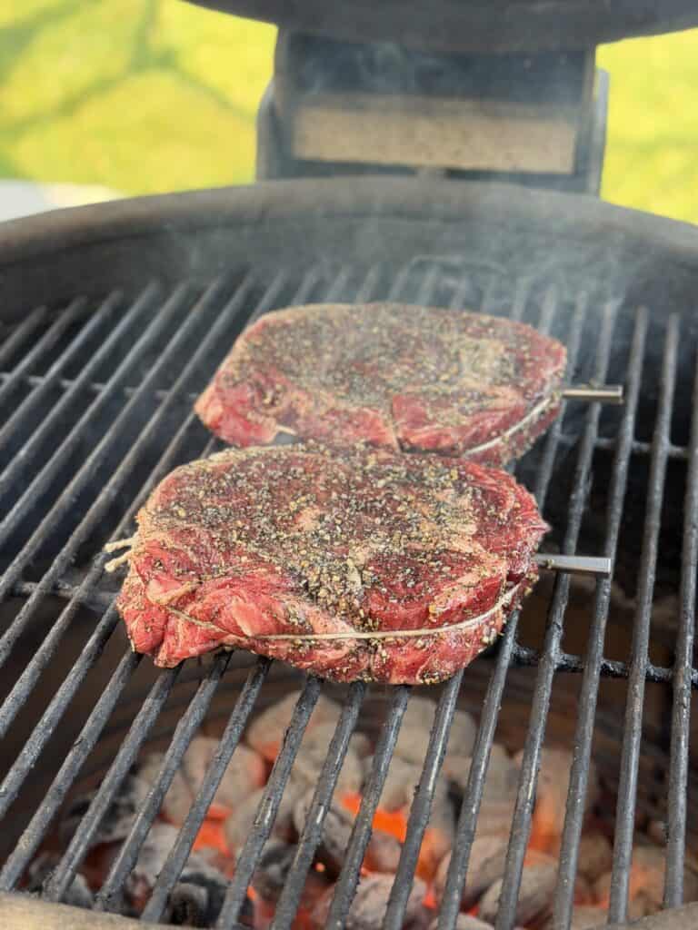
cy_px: 465
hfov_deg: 30.3
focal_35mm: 48
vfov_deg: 39.7
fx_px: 1291
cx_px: 349
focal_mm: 6.76
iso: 64
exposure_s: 1/174
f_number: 1.78
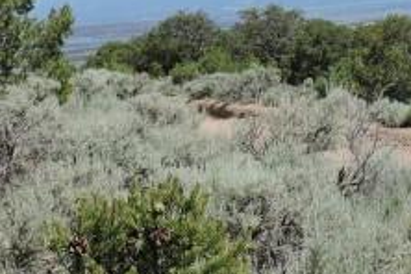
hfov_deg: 17.0
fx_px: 1370
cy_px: -39
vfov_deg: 11.2
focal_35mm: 120
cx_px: 294
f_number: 3.3
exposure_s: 1/1250
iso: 100
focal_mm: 7.1
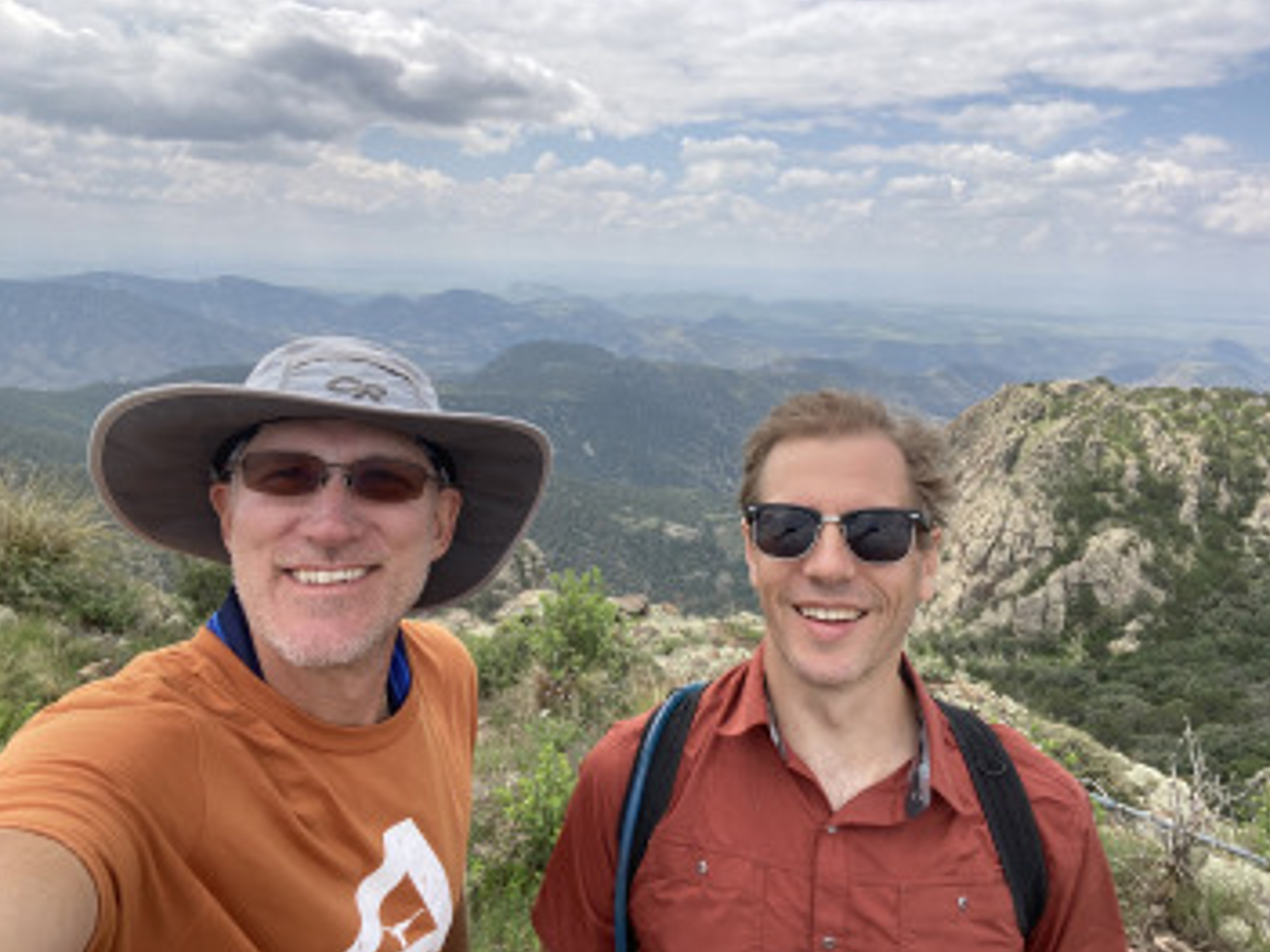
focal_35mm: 24
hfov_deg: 71.6
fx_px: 880
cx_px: 651
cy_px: 467
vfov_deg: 56.8
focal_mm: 2.71
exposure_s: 1/440
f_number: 2.2
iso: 25
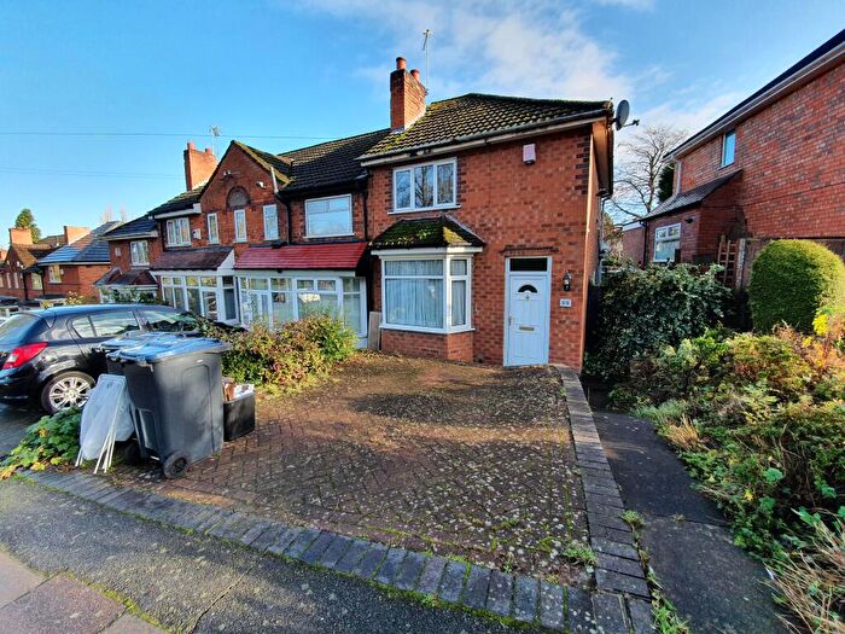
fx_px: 317
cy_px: 317
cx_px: 422
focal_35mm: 13
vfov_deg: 89.9
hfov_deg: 106.2
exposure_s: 1/251
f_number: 2.2
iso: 50
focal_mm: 1.8
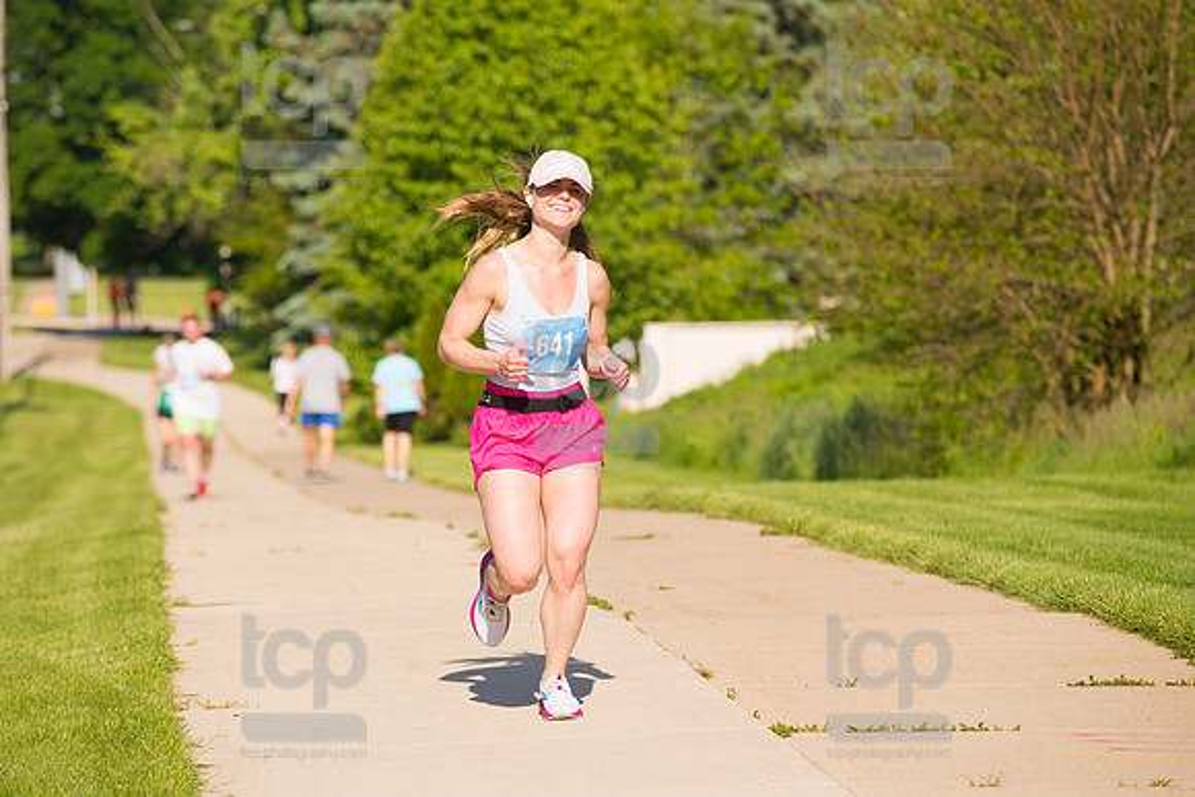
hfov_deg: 10.3
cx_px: 598
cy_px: 398
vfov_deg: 6.9
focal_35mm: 200
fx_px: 6640
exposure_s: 1/2000
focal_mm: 200
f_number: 5.6
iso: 400
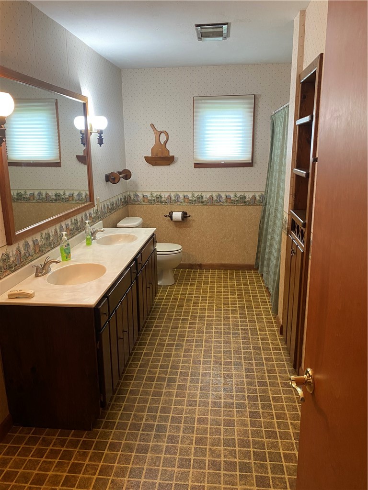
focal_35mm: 26
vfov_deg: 67.3
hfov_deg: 53.1
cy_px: 245
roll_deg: +0.8
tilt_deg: -13.5
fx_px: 369
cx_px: 184
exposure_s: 1/60
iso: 160
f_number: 1.8
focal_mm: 4.25
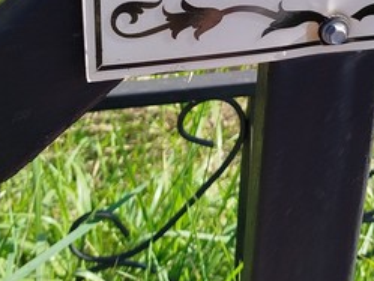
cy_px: -93
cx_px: 264
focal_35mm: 77
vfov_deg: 17.8
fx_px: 832
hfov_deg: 25.1
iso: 50
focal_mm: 5.31
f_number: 1.7
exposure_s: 1/523
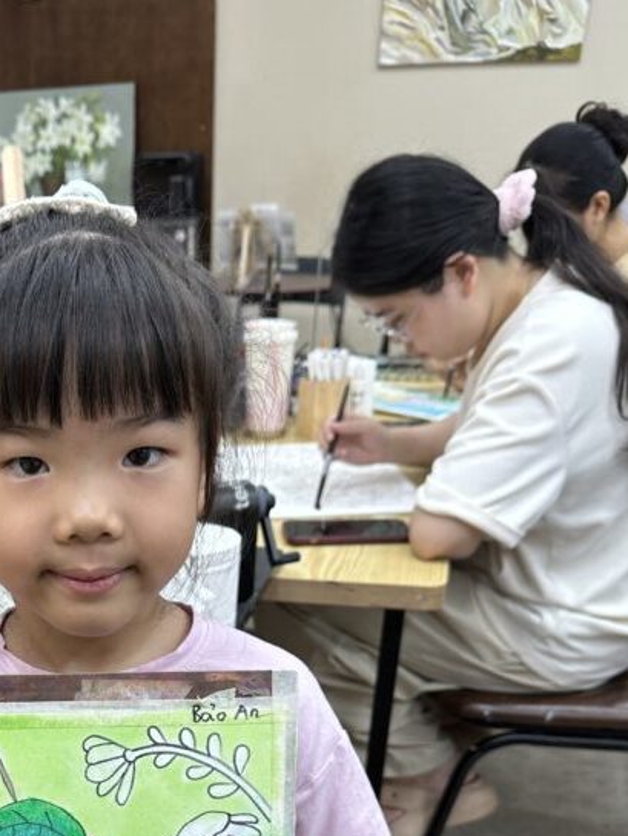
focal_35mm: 44
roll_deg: +2.1
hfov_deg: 31.3
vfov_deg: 39.6
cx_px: 61
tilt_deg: -28.3
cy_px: 765
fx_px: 1064
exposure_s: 1/100
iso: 80
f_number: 1.78
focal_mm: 6.86
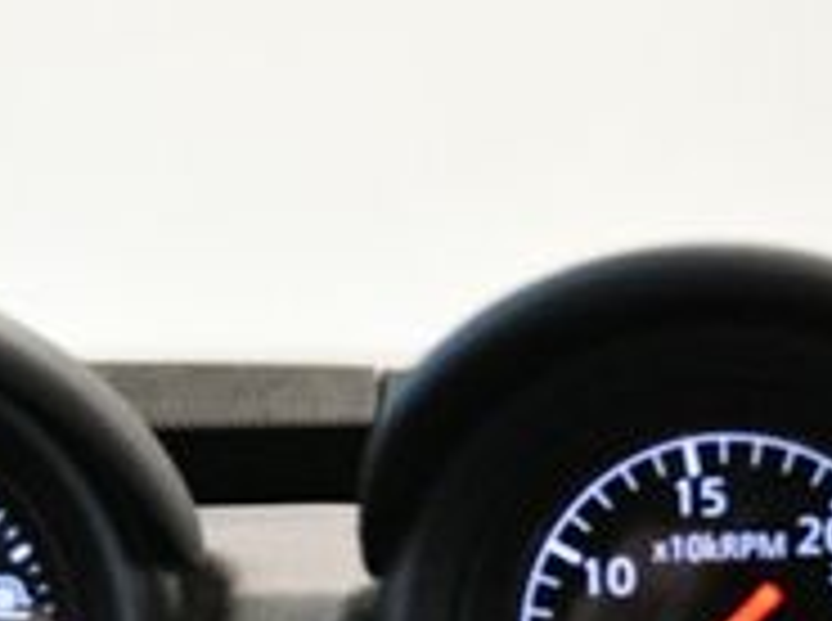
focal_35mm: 160
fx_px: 3838
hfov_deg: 12.3
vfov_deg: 9.2
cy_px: 594
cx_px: 589
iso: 3200
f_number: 4.8
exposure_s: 1/80
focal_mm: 32
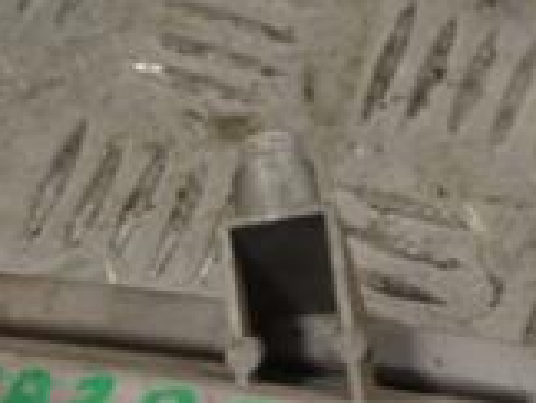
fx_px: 3970
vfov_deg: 5.8
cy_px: 548
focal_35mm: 256
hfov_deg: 7.7
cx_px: 248
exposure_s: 1/125
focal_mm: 48
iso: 320
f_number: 5.6
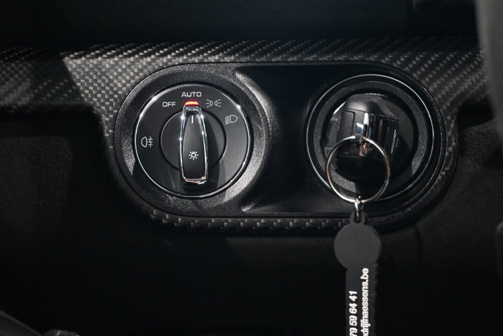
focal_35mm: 50
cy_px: 168
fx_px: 696
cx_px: 256
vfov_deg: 27.2
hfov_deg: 39.7
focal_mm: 32.5
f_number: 5
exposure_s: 1/50
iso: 2200
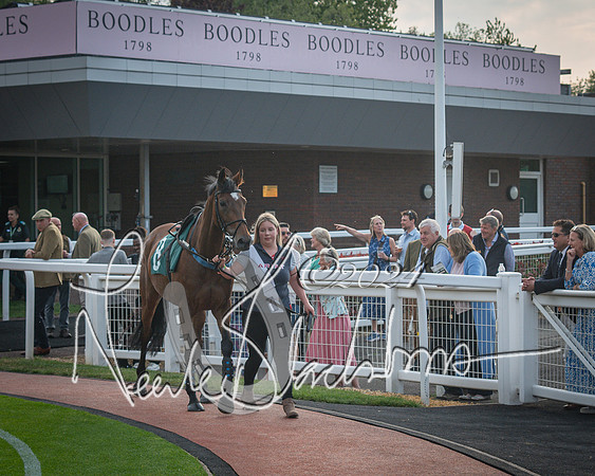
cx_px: 319
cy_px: 264
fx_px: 1937
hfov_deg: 17.5
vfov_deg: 14.0
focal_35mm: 110
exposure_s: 1/640
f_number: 5
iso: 200
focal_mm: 50
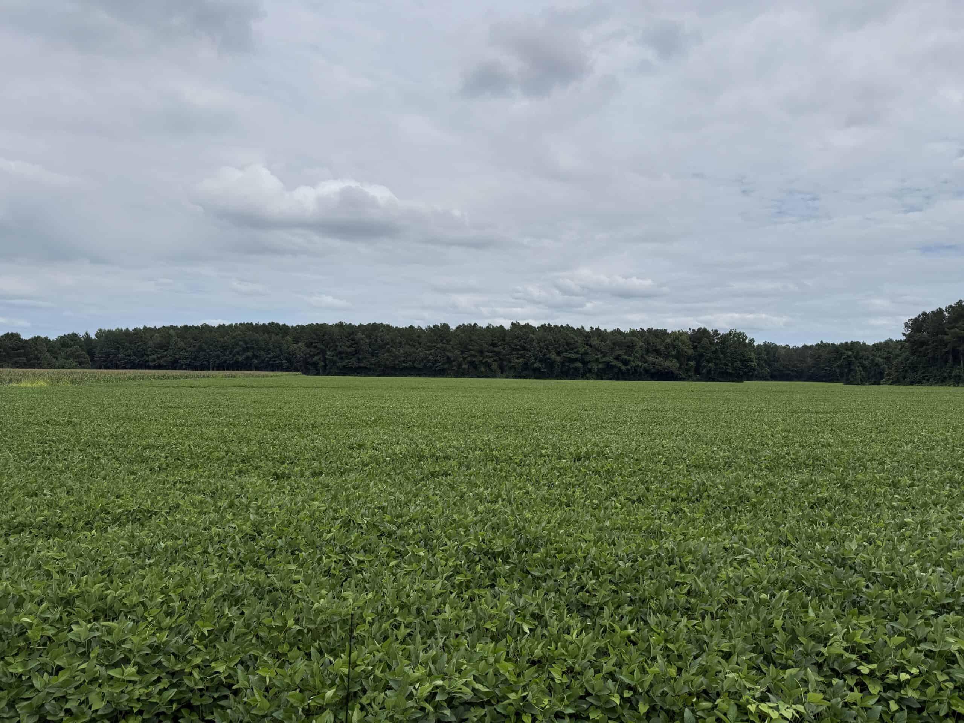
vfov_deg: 56.8
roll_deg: +0.1
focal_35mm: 24
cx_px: 482
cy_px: 362
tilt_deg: +1.7
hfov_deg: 71.6
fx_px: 668
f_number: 1.78
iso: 80
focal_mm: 6.76
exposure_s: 1/9091
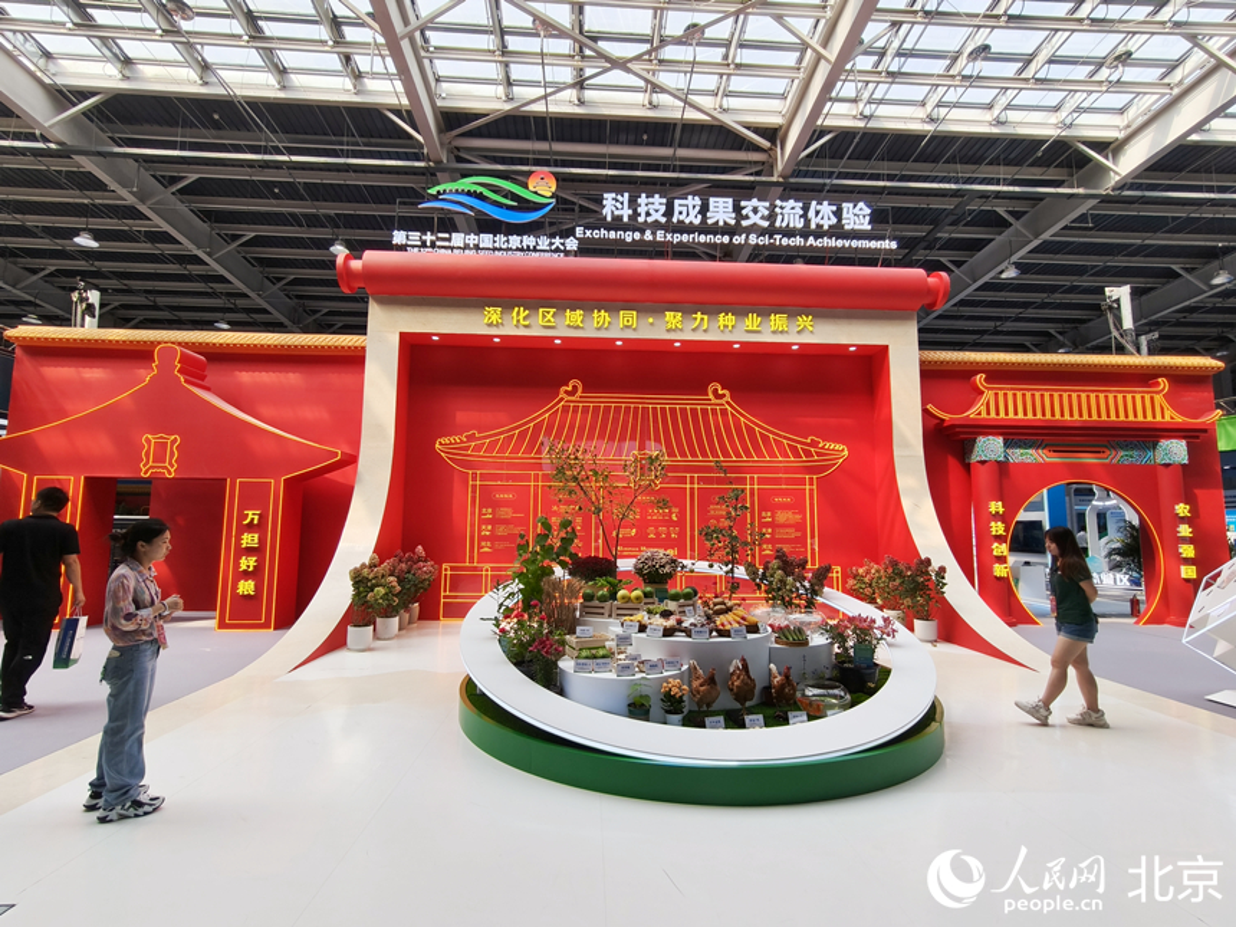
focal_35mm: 15
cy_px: 464
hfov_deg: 98.2
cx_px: 618
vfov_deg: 81.7
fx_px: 536
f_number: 2
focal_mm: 2.32
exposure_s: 1/206
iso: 50
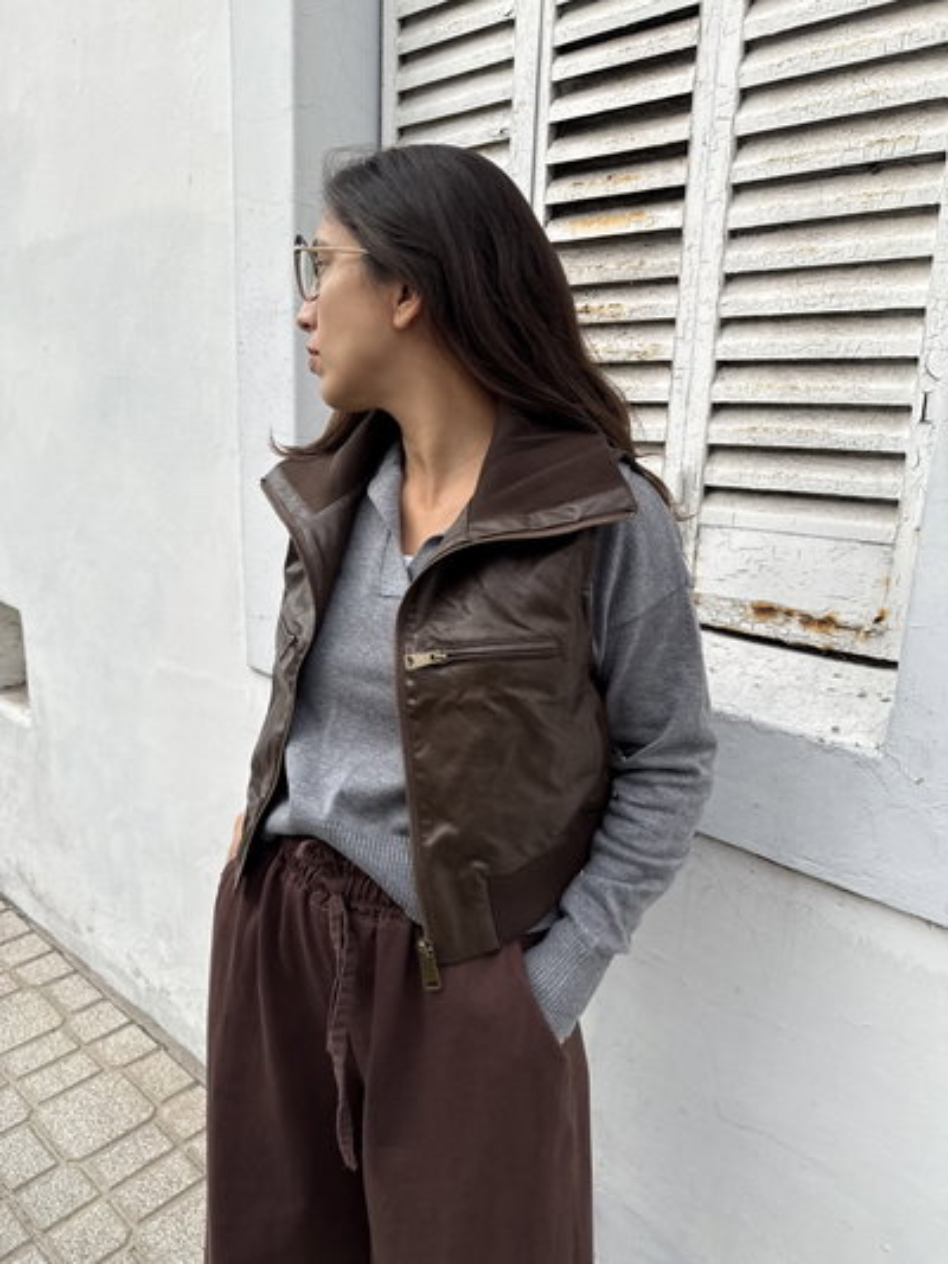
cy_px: 632
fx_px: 876
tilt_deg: -12.2
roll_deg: -4.0
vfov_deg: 71.6
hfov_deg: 56.8
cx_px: 474
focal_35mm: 24
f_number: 1.78
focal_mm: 6.76
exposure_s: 1/1385
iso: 80
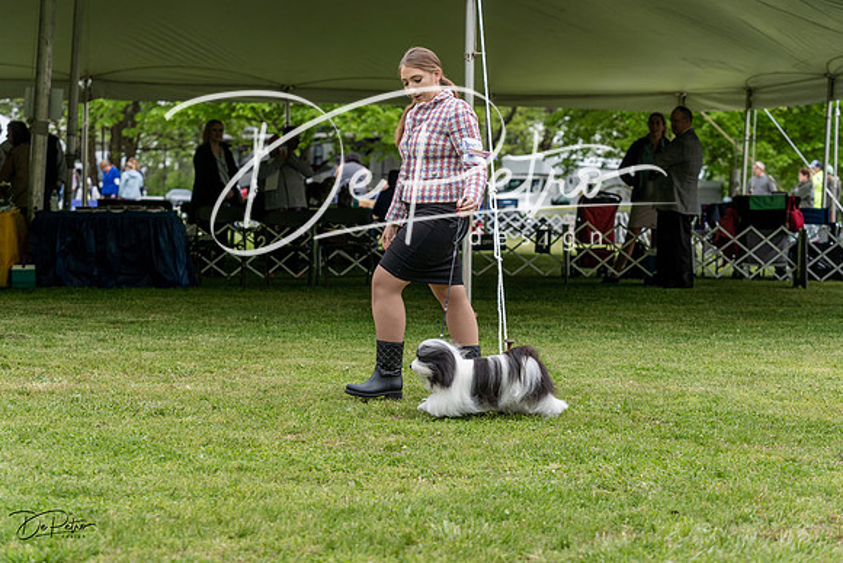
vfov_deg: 16.5
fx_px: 1944
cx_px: 422
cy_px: 282
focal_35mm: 83
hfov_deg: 24.5
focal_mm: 83
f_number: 4.5
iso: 400
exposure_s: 1/800
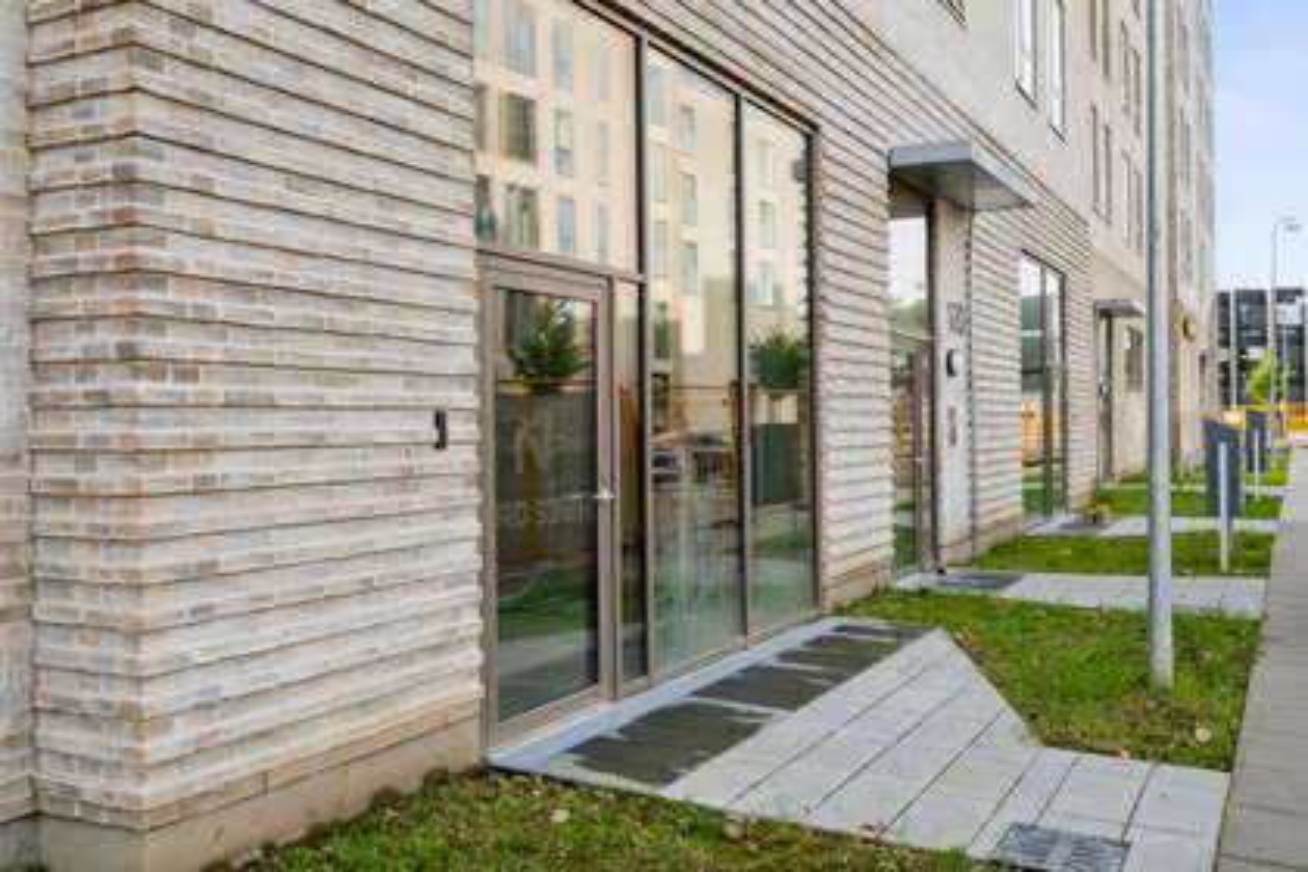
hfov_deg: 58.0
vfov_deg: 40.5
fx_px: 1181
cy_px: 436
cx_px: 654
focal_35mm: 32
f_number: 8
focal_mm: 32.5
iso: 200
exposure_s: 1/80
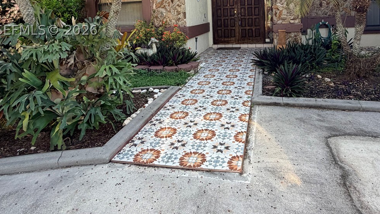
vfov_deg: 42.9
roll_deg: +2.6
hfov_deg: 73.7
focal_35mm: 25
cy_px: 30
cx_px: 217
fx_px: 252
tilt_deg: -3.5
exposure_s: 1/236
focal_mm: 2.22
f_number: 2.2
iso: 50
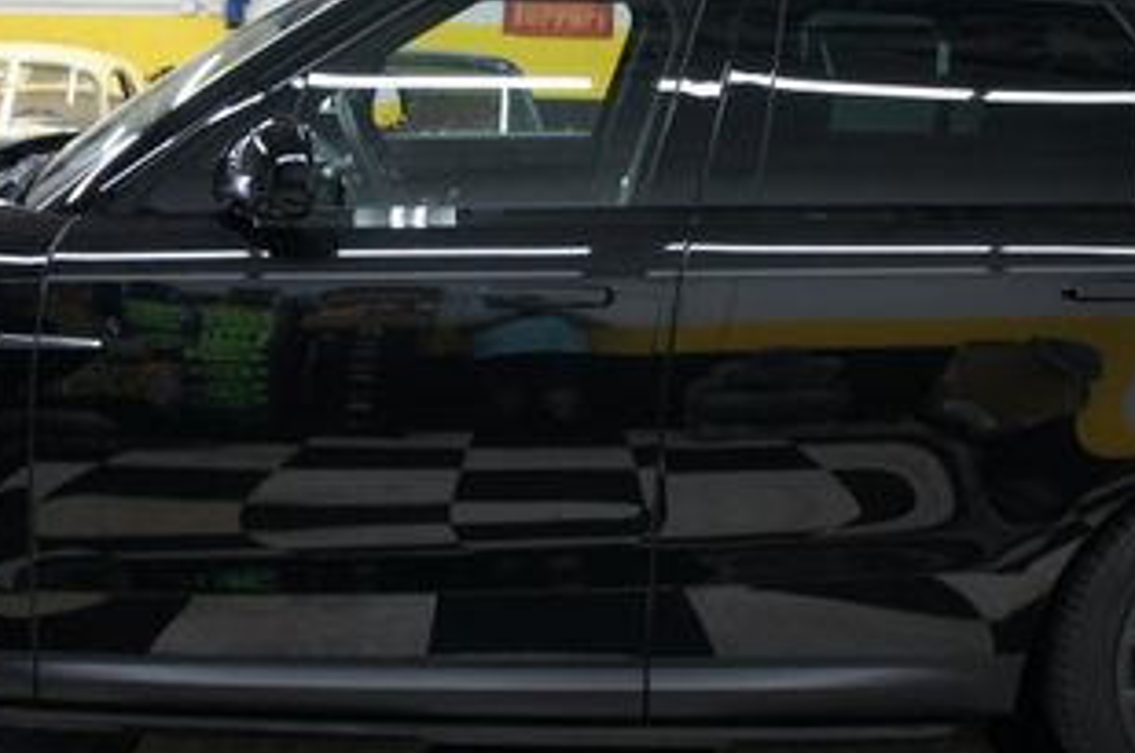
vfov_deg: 23.8
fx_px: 1763
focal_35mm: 56
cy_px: 158
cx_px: 533
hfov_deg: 35.7
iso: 320
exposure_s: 1/30
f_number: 3.5
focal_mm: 18
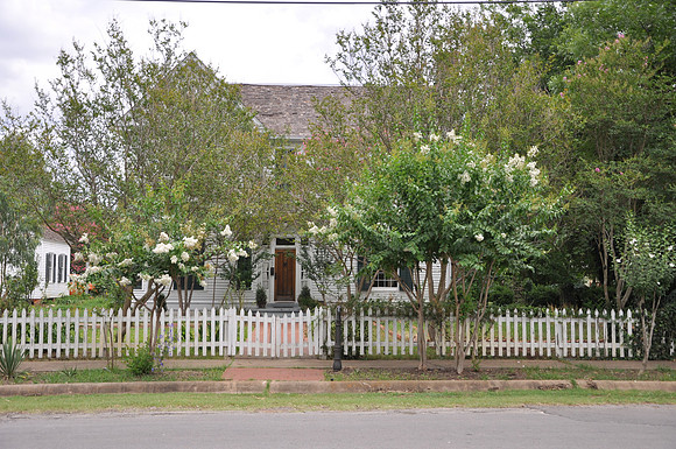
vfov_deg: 31.8
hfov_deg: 46.5
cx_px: 338
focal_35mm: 42
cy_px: 224
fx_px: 788
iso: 200
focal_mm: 28
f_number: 5.6
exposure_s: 1/200
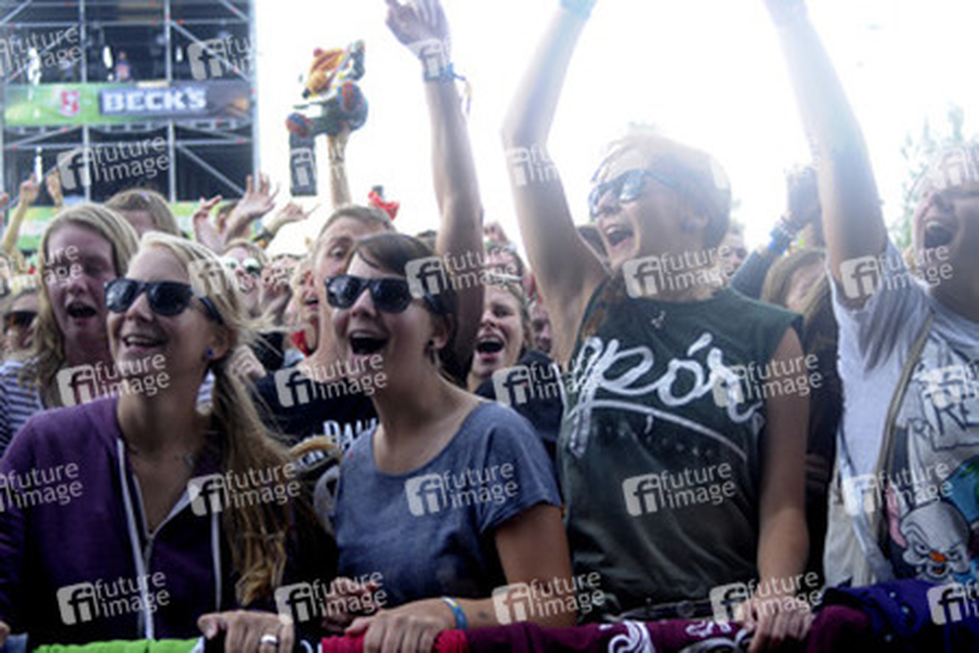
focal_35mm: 52
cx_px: 490
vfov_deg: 25.8
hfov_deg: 37.9
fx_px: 1428
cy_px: 326
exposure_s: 1/320
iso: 560
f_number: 3.5
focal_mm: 35
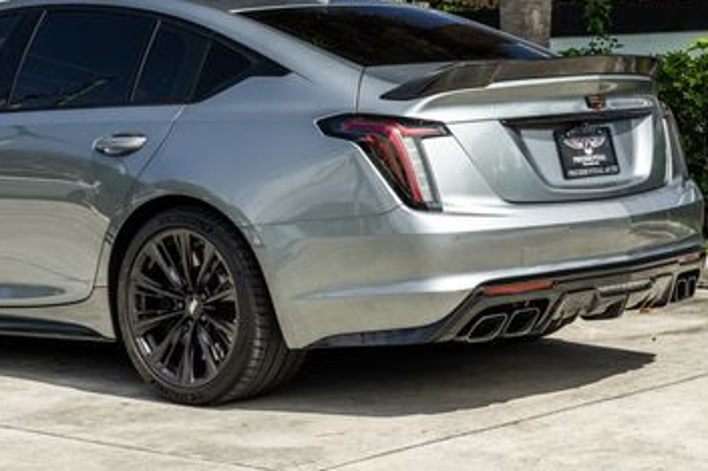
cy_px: 130
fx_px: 1847
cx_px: 229
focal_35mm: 94
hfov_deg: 21.6
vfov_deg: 14.5
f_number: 8
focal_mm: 41
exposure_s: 1/125
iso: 160
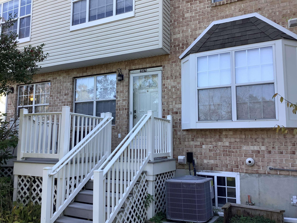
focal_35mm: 31
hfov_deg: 58.4
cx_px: 148
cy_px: 112
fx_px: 266
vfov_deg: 45.4
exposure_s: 1/176
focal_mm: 3.3
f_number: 2.4
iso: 25
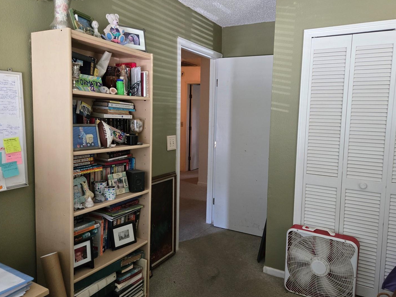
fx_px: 298
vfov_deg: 53.1
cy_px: 142
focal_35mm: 26
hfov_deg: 67.1
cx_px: 221
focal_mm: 5.4
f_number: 1.8
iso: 800
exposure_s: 1/120
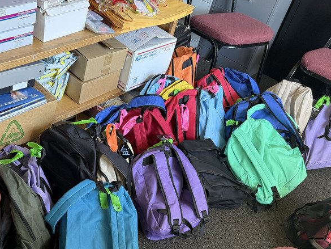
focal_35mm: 42
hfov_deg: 43.6
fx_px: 402
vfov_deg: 33.3
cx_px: 89
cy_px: 204
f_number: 1.78
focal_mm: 6.76
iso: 200
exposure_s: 1/60
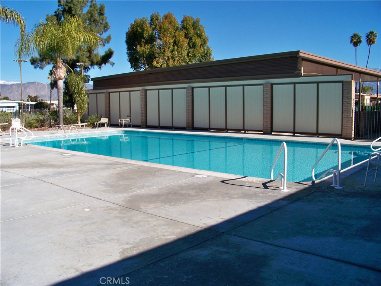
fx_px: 363
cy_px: 143
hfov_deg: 55.4
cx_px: 190
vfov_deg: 42.9
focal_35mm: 33
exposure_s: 1/800
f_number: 4
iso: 64
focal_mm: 5.85
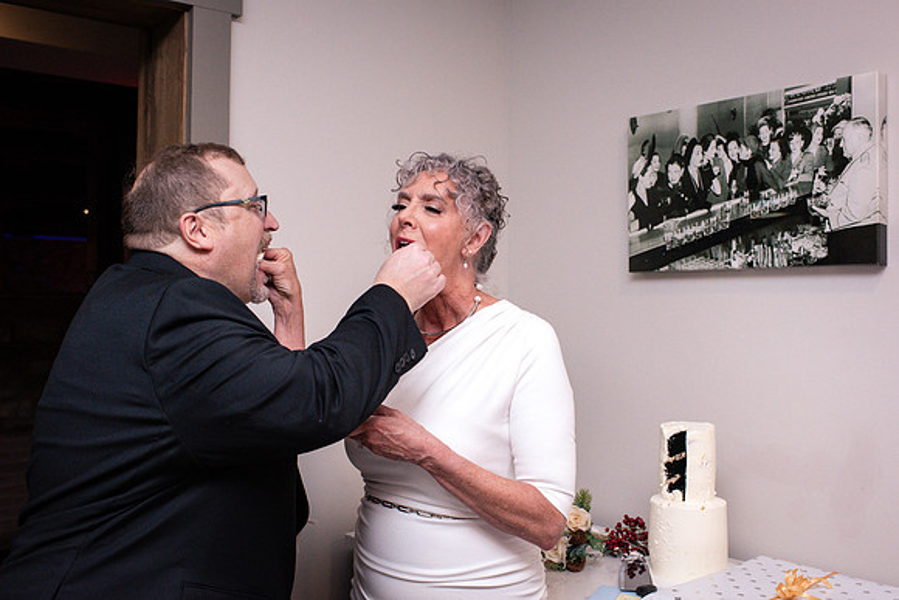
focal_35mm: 35
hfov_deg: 54.4
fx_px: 874
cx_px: 450
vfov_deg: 37.9
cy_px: 300
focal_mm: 35
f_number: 5.6
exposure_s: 1/200
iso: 2500
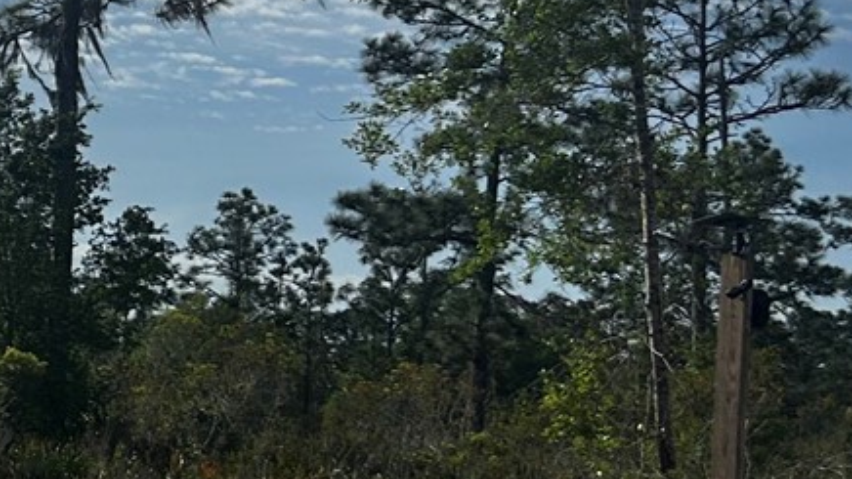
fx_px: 2349
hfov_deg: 18.4
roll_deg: -3.2
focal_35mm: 104
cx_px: -403
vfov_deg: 11.6
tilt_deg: +4.8
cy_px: 213
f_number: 1.5
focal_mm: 5.7
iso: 50
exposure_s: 1/14286
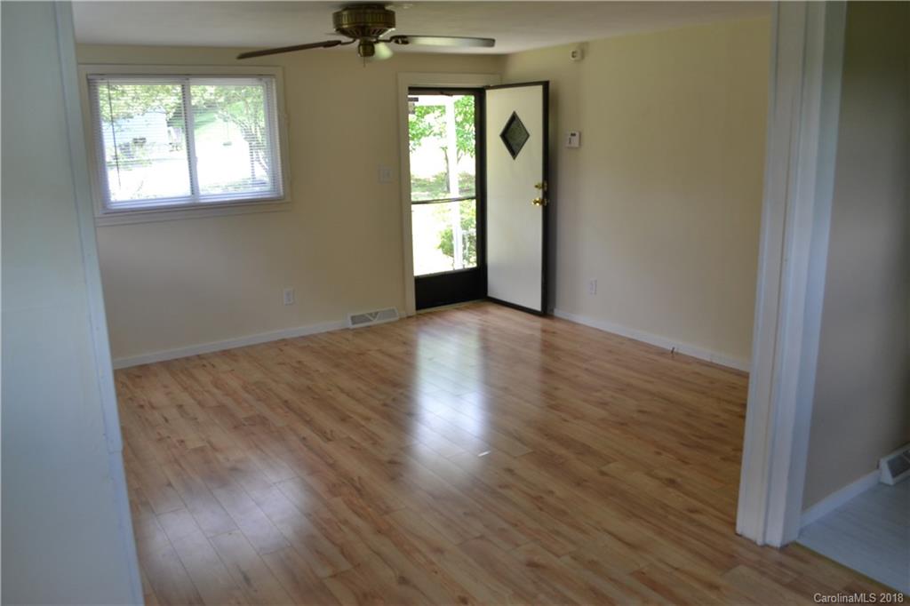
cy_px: 303
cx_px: 455
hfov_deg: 67.4
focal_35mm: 27
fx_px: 682
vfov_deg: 47.9
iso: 400
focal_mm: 18
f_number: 5
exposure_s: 1/100
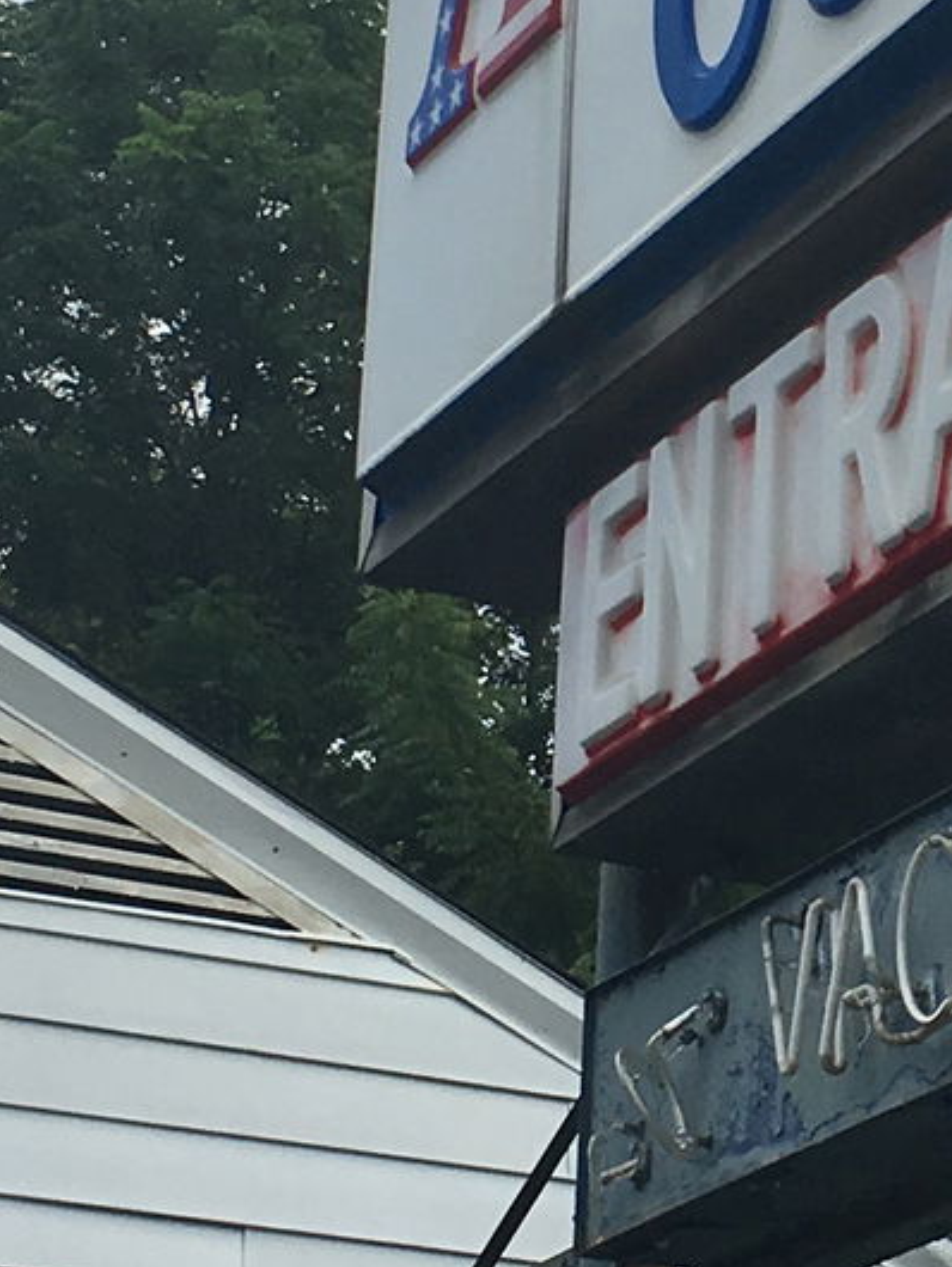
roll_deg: -1.4
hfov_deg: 10.5
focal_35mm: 140
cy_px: 567
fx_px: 5130
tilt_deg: +20.3
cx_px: 1067
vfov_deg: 14.1
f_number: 2.2
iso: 25
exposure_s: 1/974
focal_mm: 4.15
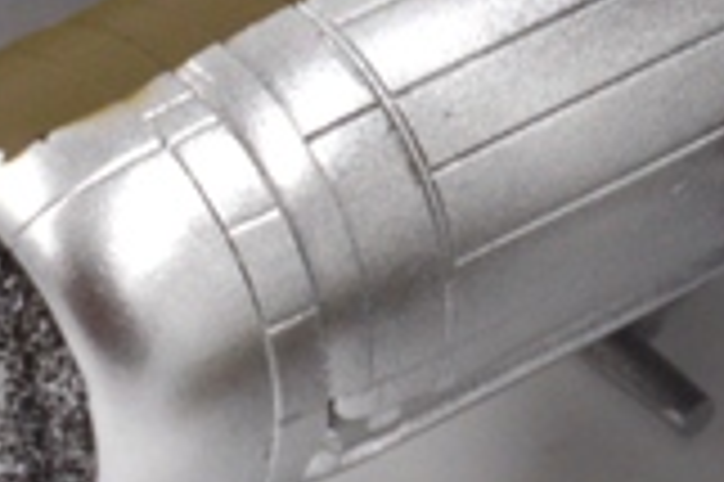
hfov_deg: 5.0
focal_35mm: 409
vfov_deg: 3.3
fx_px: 8227
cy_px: -275
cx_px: -621
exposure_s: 1/30
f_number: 25
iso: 400
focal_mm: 55
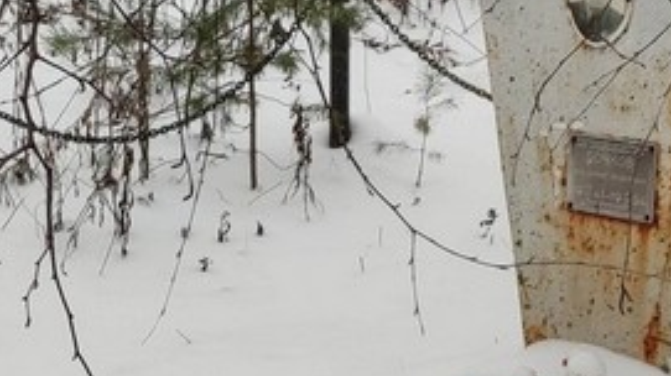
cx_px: 173
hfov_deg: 19.9
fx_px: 1902
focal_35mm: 107
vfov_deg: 11.0
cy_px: 485
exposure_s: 1/300
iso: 112
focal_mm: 4.77
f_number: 1.75
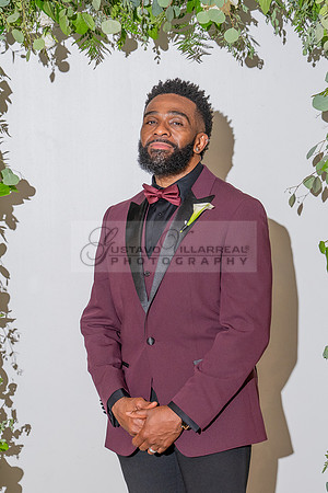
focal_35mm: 108
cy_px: 247
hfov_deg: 12.6
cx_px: 122
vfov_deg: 18.9
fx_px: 1480
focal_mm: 70
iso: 800
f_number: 4
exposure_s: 1/200
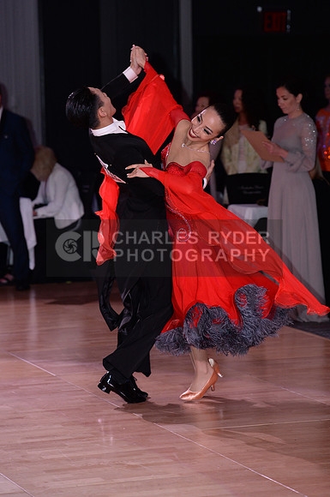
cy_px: 248
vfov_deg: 14.7
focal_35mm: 140
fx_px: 1931
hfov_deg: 9.8
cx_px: 165
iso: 2000
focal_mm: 140
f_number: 5
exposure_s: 1/250
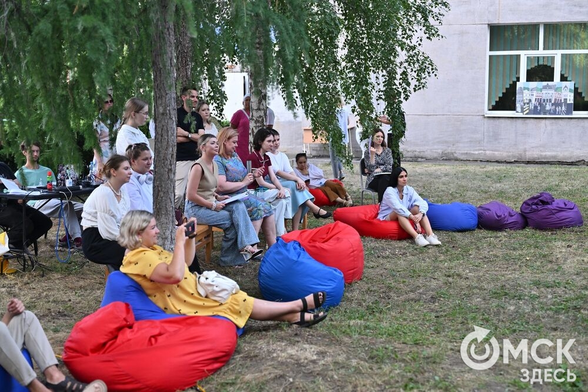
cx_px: 294
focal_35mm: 50
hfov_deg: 39.6
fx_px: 817
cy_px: 196
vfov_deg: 27.0
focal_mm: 50
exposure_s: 1/1250
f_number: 2.8
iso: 640
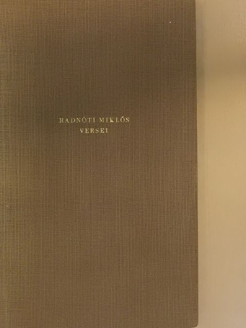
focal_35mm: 60
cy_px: 164
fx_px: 569
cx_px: 123
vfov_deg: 32.2
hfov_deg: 24.4
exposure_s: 1/200
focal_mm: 10.7
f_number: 4.2
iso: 1600
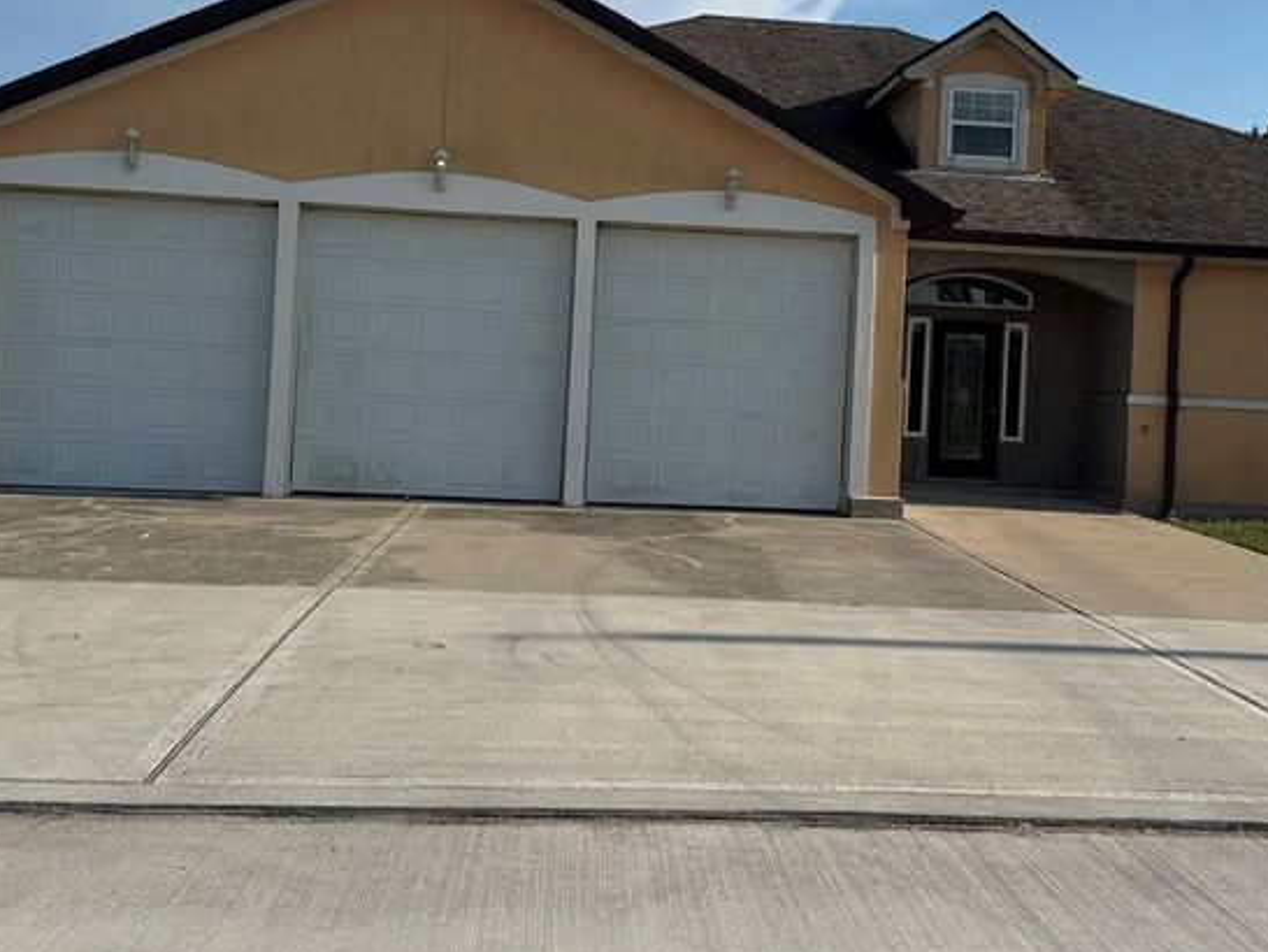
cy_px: 351
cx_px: 762
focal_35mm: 45
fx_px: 1649
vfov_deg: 32.0
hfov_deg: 41.9
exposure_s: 1/6410
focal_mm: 6.76
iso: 80
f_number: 1.78
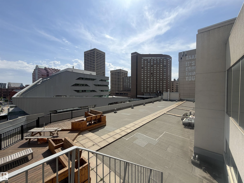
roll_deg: +1.4
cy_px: 92
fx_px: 99
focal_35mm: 14
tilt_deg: +1.5
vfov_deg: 85.7
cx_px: 122
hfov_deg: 102.1
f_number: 2.2
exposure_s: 1/1497
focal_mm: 2.22
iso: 20
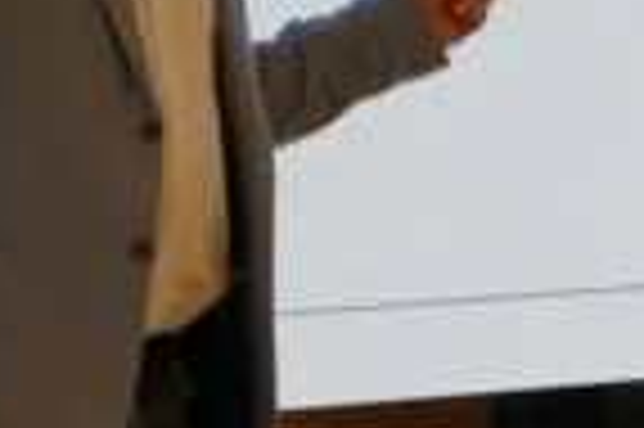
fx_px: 5289
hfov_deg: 6.8
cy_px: 36
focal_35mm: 296
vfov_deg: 4.6
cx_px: 1099
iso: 125
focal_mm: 55
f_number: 5
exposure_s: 1/60
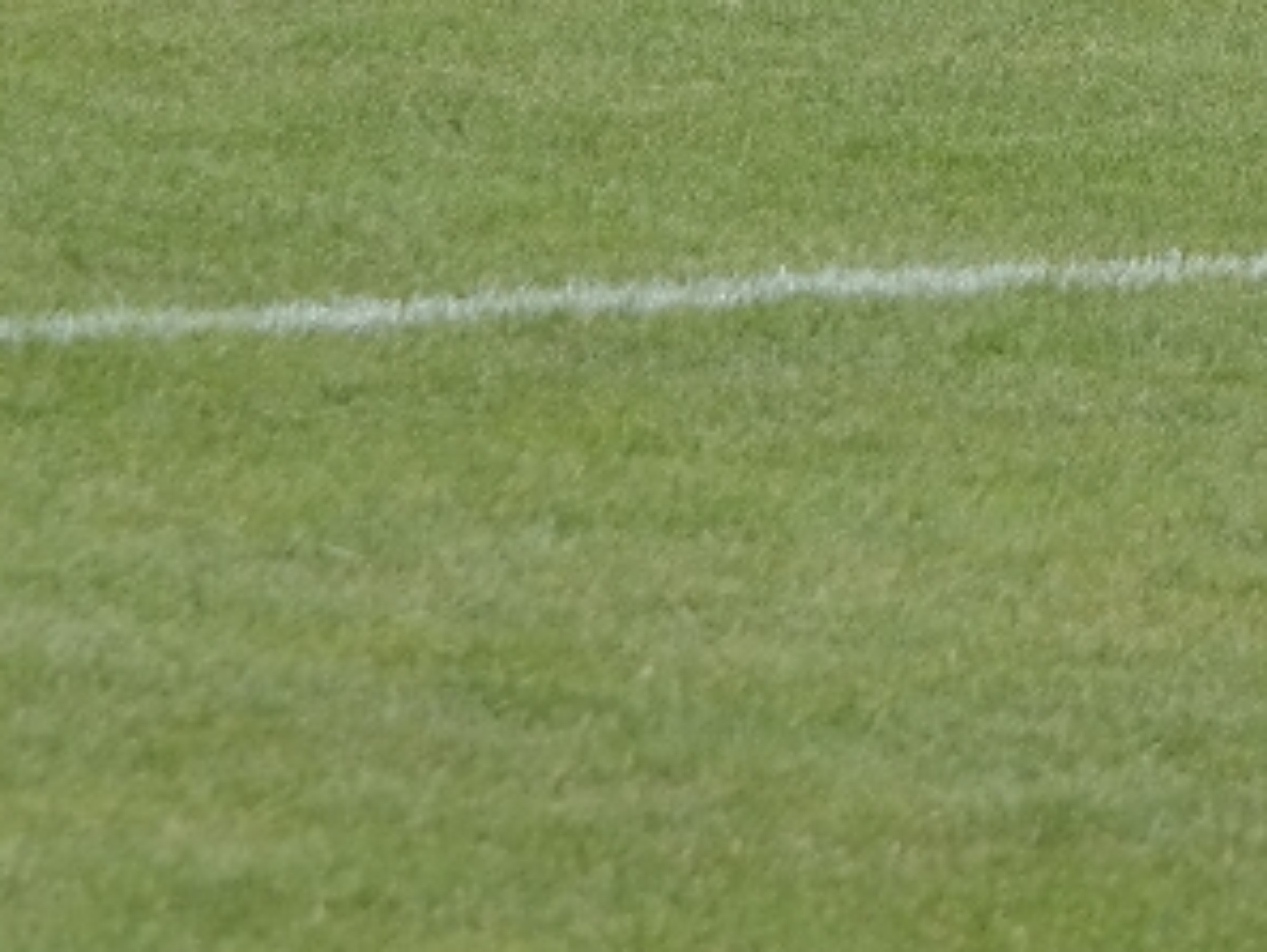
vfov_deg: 2.5
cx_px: 1037
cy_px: -1106
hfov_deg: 3.3
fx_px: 21787
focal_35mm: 595
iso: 100
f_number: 4.5
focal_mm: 75
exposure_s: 1/250
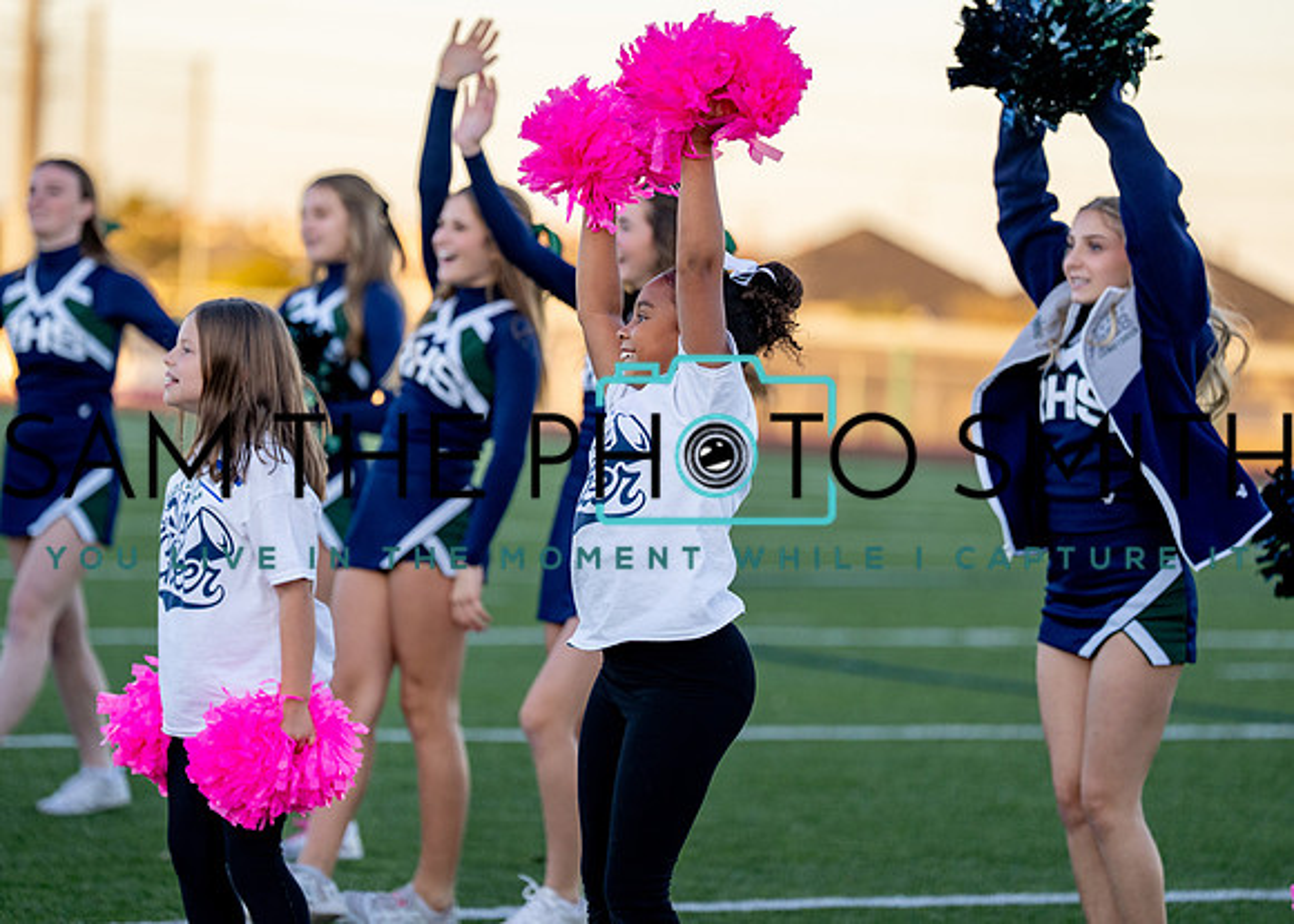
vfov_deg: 7.3
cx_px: 478
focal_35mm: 198
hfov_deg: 10.1
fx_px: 7285
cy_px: 384
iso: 500
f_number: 2.8
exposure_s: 1/1250
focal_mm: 160
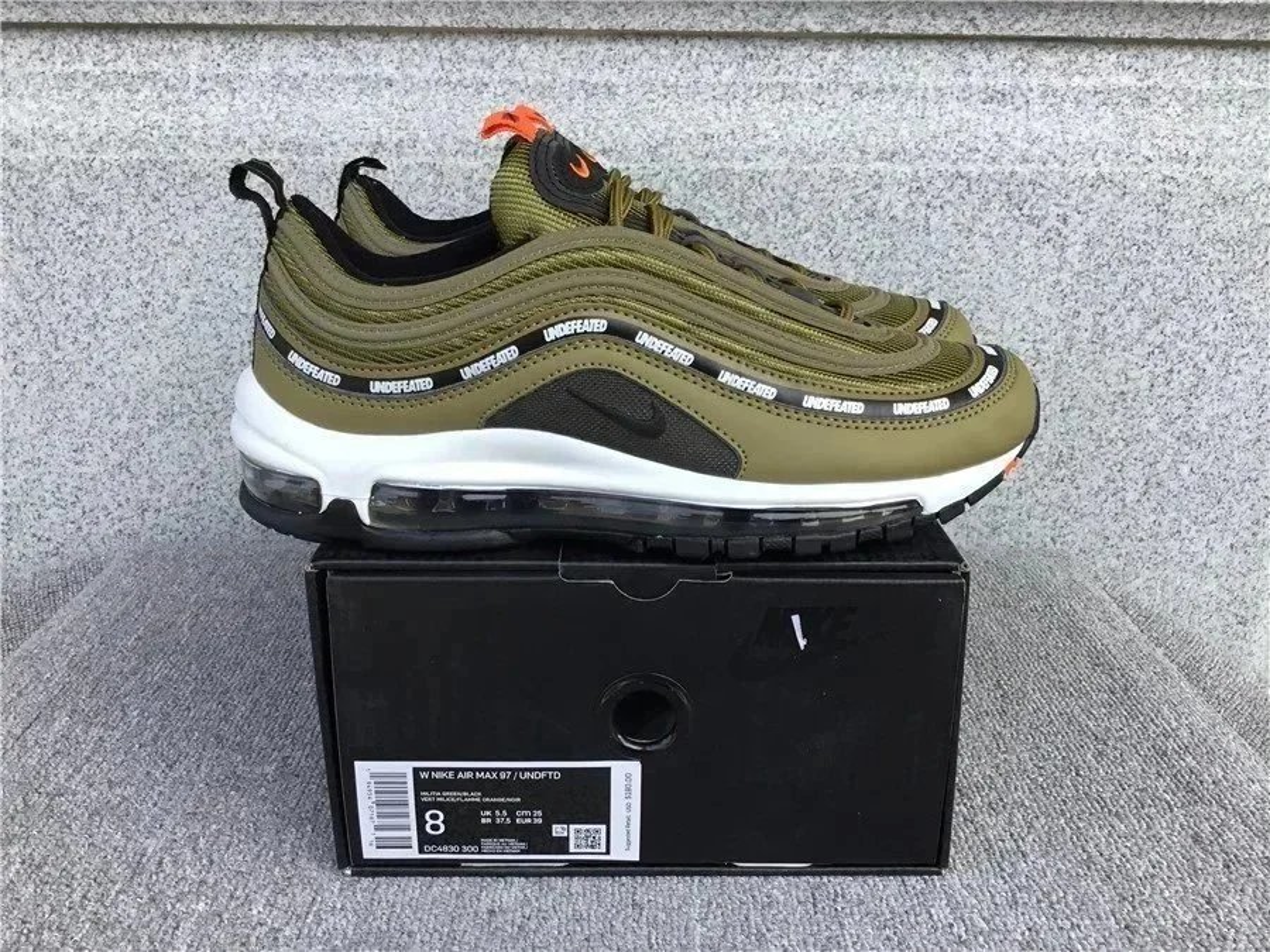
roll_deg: -0.3
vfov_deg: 45.4
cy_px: 476
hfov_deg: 58.4
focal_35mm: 31
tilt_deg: -18.2
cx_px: 635
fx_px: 1137
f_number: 2.4
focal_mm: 3.3
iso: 25
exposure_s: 1/265
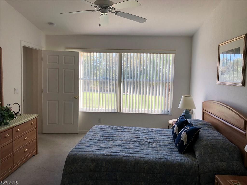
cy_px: 92
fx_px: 200
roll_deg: -1.9
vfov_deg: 49.7
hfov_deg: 63.4
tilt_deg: -5.2
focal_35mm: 28
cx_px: 124
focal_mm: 3.99
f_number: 1.8
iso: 40
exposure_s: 1/120
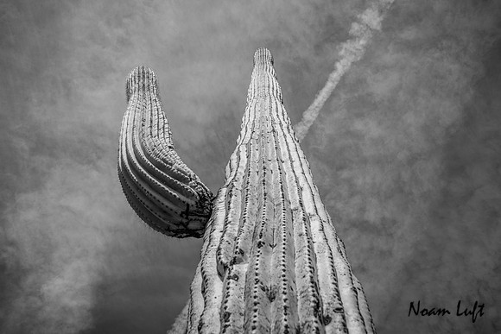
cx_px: 235
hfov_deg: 57.8
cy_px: 140
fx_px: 453
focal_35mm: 33
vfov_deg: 40.4
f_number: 7.1
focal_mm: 28
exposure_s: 1/500
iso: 64
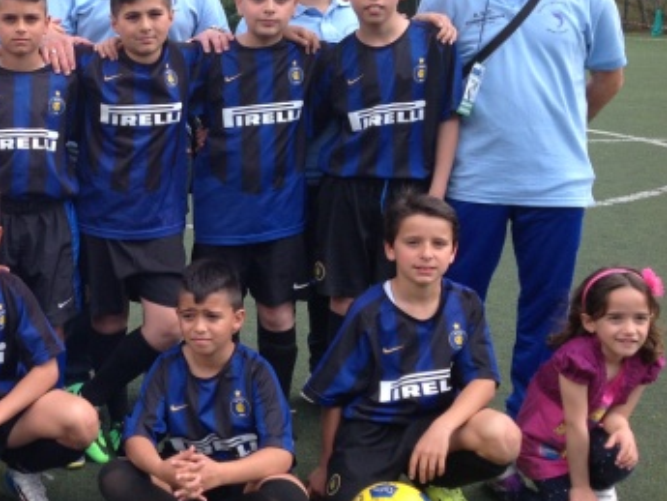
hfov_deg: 26.3
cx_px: 37
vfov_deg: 20.7
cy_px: 216
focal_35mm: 71
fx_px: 1369
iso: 50
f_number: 2.4
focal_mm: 4.28
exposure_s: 1/383
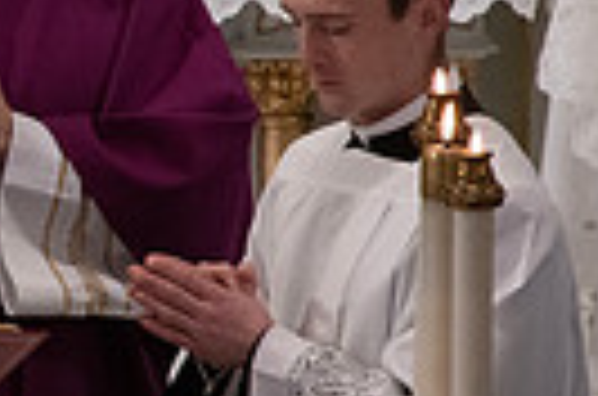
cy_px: 146
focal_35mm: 1312
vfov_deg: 1.0
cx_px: -567
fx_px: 21742
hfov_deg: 1.6
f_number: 10
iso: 4000
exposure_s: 1/100
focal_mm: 300
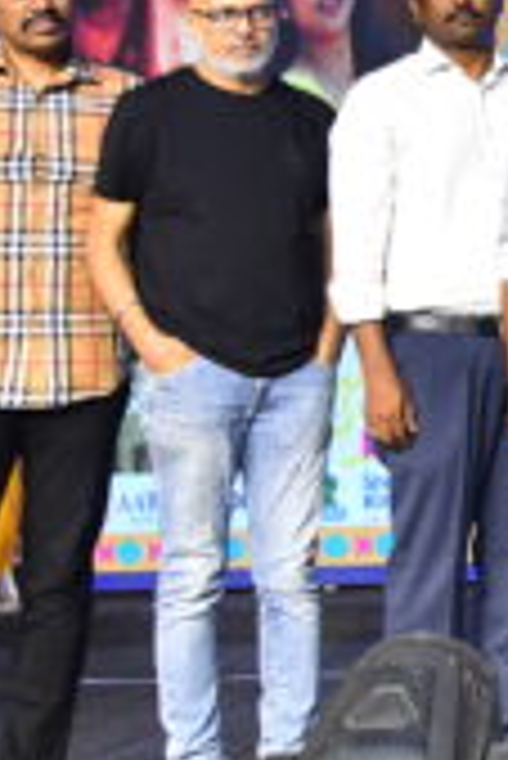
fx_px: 1795
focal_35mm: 85
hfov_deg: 13.3
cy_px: 126
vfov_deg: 23.5
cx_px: 1097
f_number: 5
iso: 800
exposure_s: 1/160
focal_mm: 24
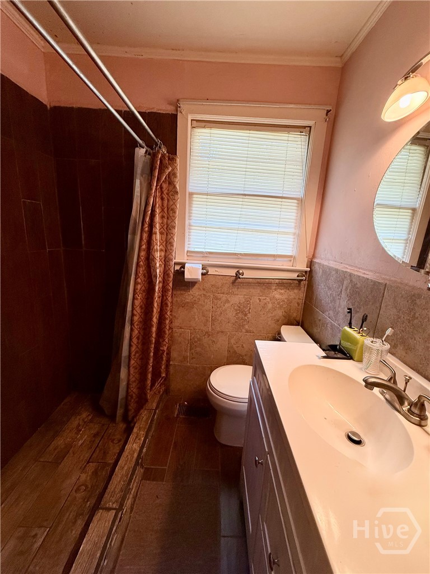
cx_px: 215
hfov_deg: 85.7
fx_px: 232
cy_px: 287
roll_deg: -5.1
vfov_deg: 102.1
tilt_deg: -12.4
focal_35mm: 14
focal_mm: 2.22
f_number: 2.2
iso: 200
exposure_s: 1/120
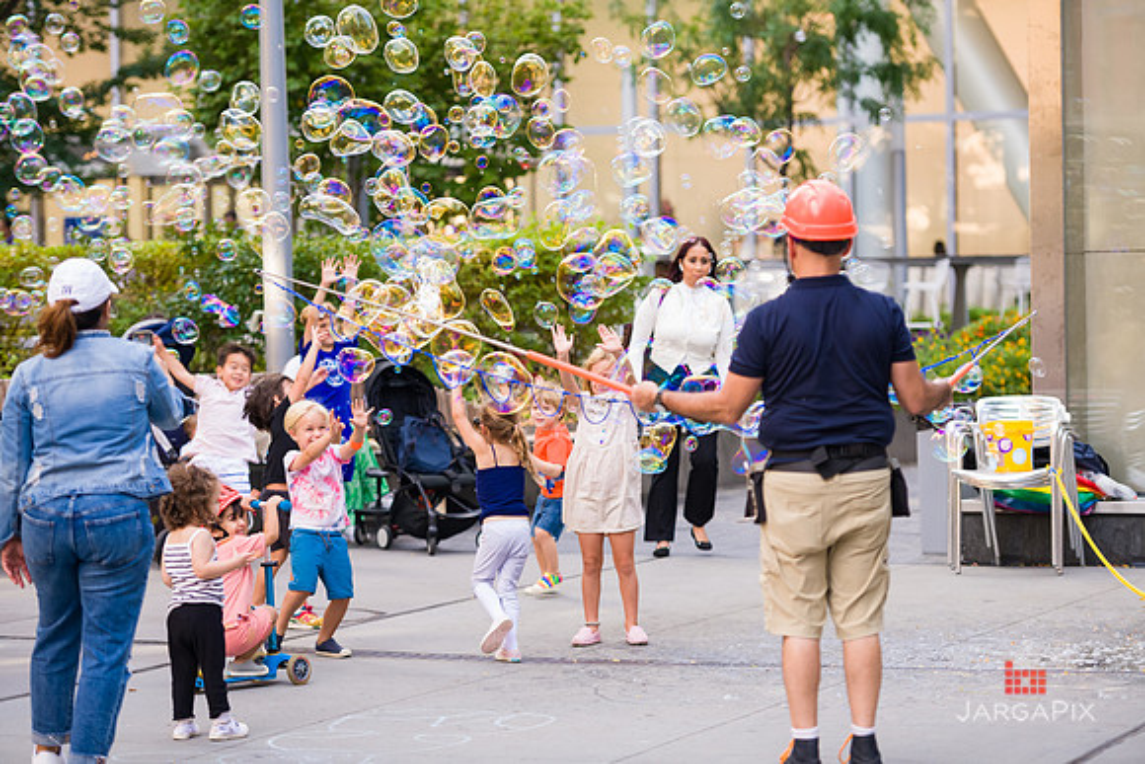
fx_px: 3563
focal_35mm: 112
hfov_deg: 18.3
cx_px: 572
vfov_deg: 12.2
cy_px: 382
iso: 800
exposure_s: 1/500
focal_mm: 112
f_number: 3.2
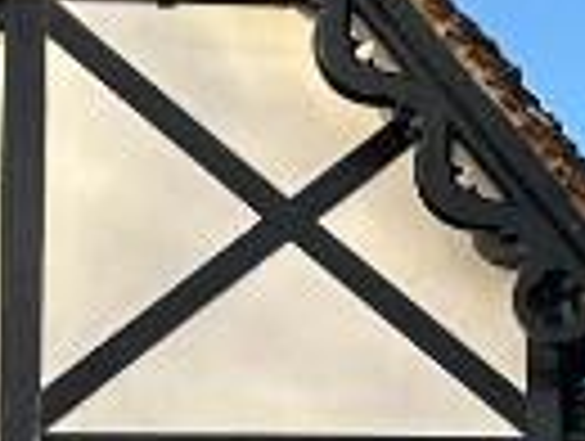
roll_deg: -0.8
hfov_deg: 10.4
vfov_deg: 7.8
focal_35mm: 189
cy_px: 590
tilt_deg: +13.8
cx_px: 338
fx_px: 3200
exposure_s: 1/1949
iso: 80
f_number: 1.78
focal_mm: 6.86
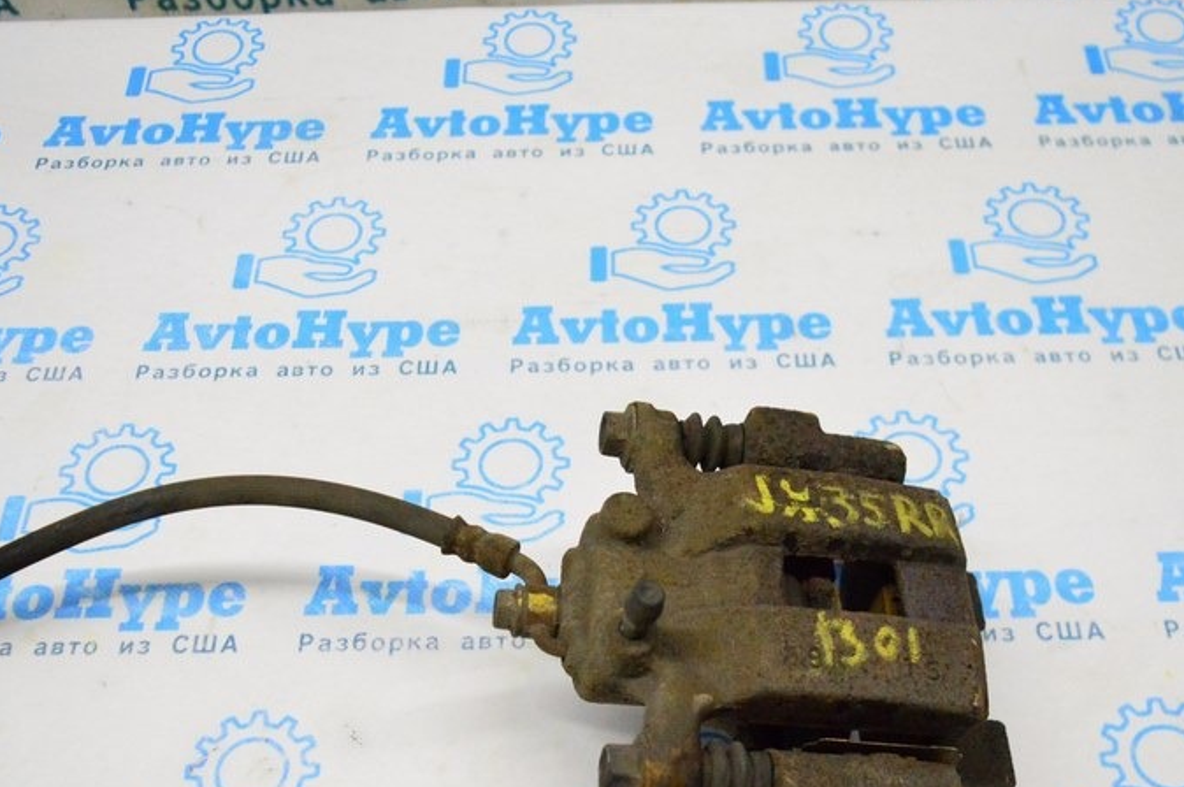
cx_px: 573
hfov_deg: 47.4
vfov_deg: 32.3
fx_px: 1347
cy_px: 531
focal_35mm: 41
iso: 6400
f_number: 3.5
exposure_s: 1/1000
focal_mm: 18
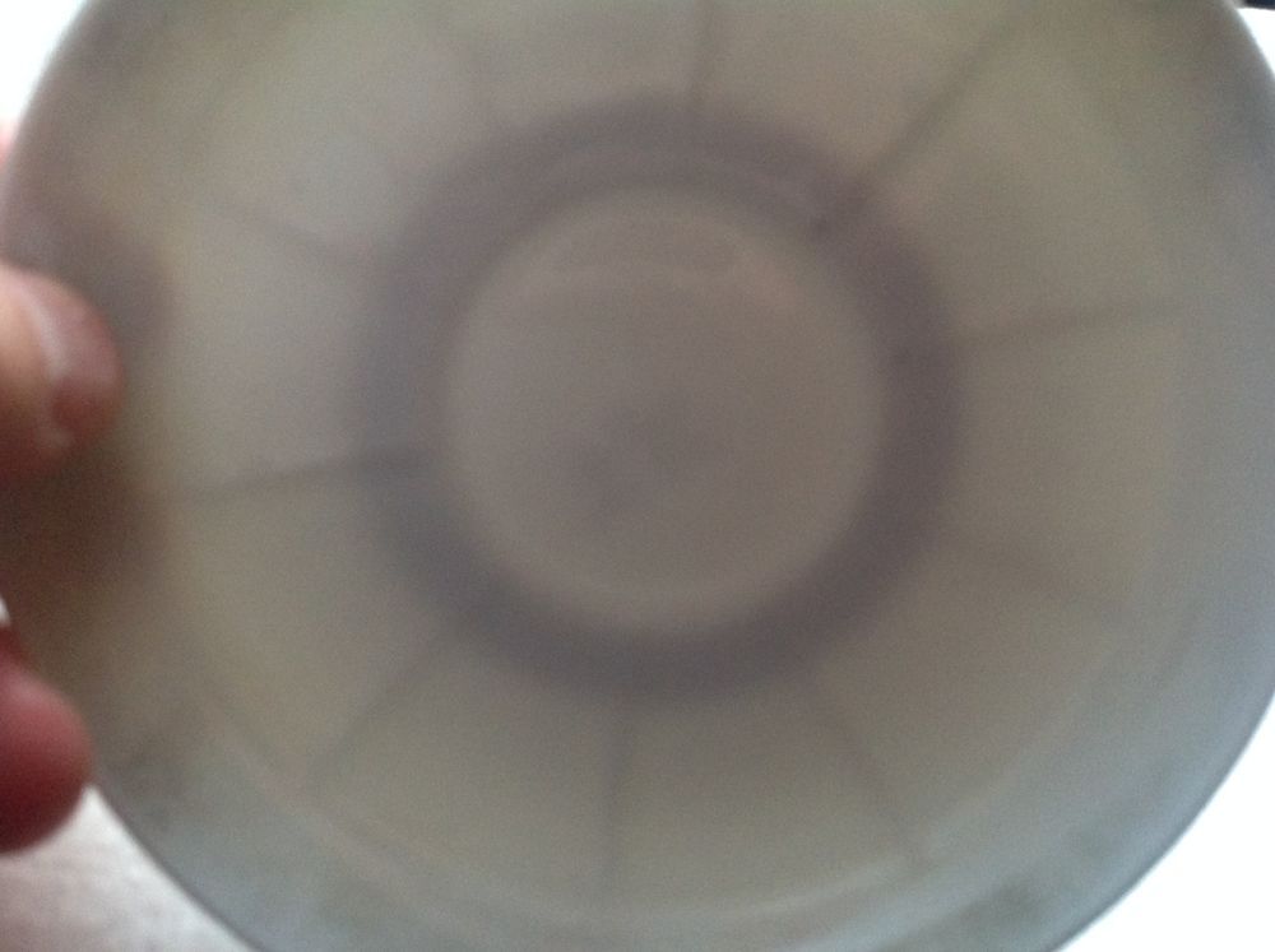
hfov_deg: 52.7
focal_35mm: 35
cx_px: 638
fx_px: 1287
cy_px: 476
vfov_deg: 40.6
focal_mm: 4.28
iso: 320
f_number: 2.4
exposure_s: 1/15
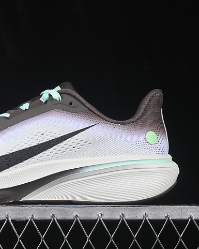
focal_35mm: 117
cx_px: 38
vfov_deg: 16.4
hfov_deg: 13.1
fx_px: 861
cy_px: 119
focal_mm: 50
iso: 160
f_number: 8
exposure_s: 1/80
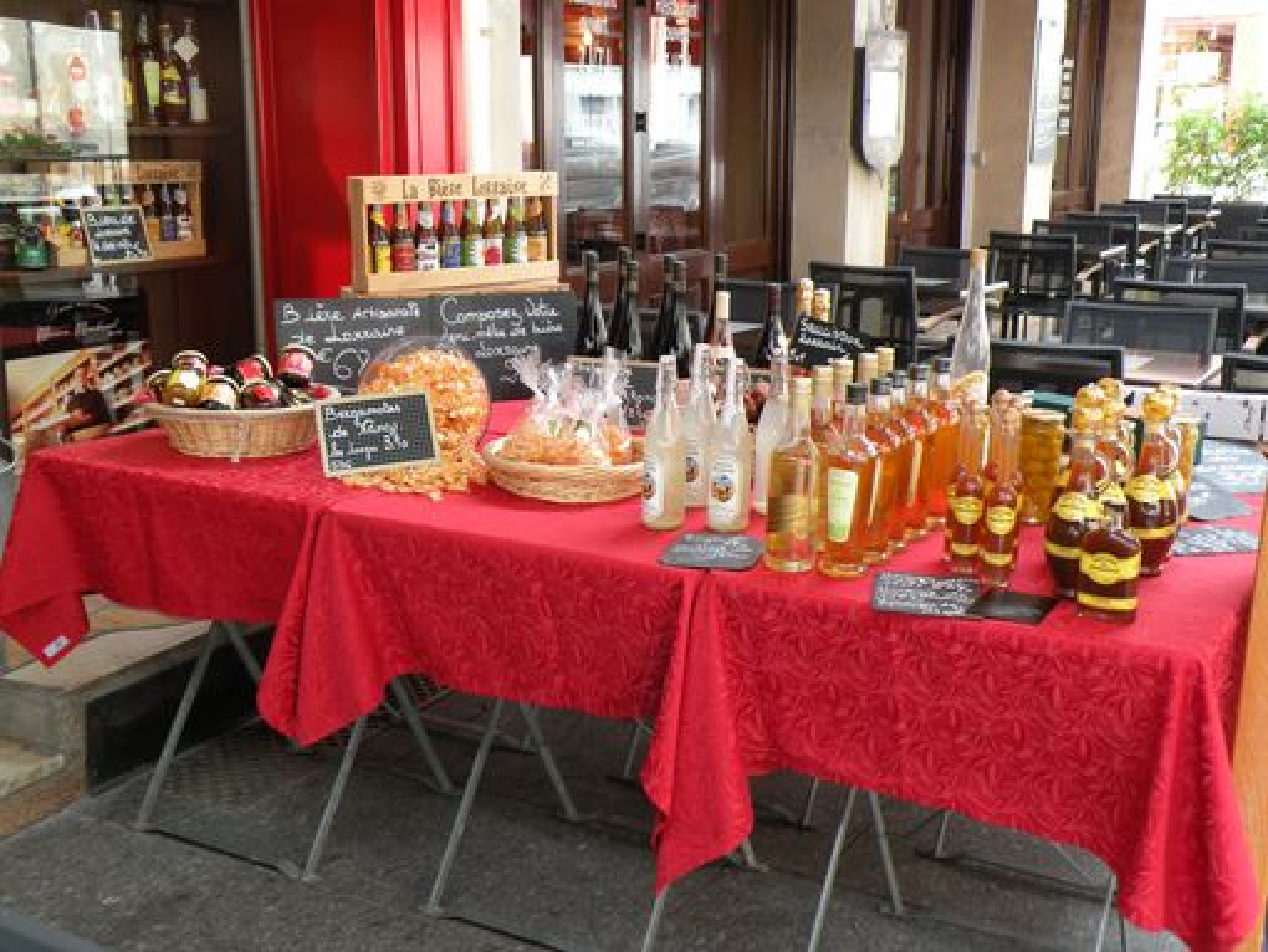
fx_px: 1539
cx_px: 634
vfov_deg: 34.4
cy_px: 476
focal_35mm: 42
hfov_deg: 44.8
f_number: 3.2
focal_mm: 7.4
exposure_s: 1/9.8
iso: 64
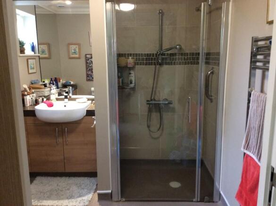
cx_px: 138
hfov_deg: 56.9
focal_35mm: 32
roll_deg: +0.6
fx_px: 255
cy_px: 103
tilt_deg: -12.8
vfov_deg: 44.1
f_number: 2.4
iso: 160
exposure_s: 1/24
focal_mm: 3.3
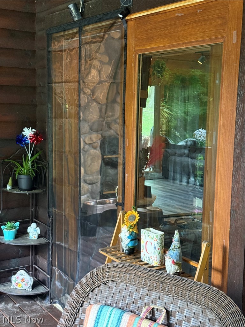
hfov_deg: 30.3
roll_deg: -1.9
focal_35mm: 48
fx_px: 453
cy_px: 164
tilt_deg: -8.2
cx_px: 122
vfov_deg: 39.7
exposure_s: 1/40
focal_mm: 6.76
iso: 500
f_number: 1.78
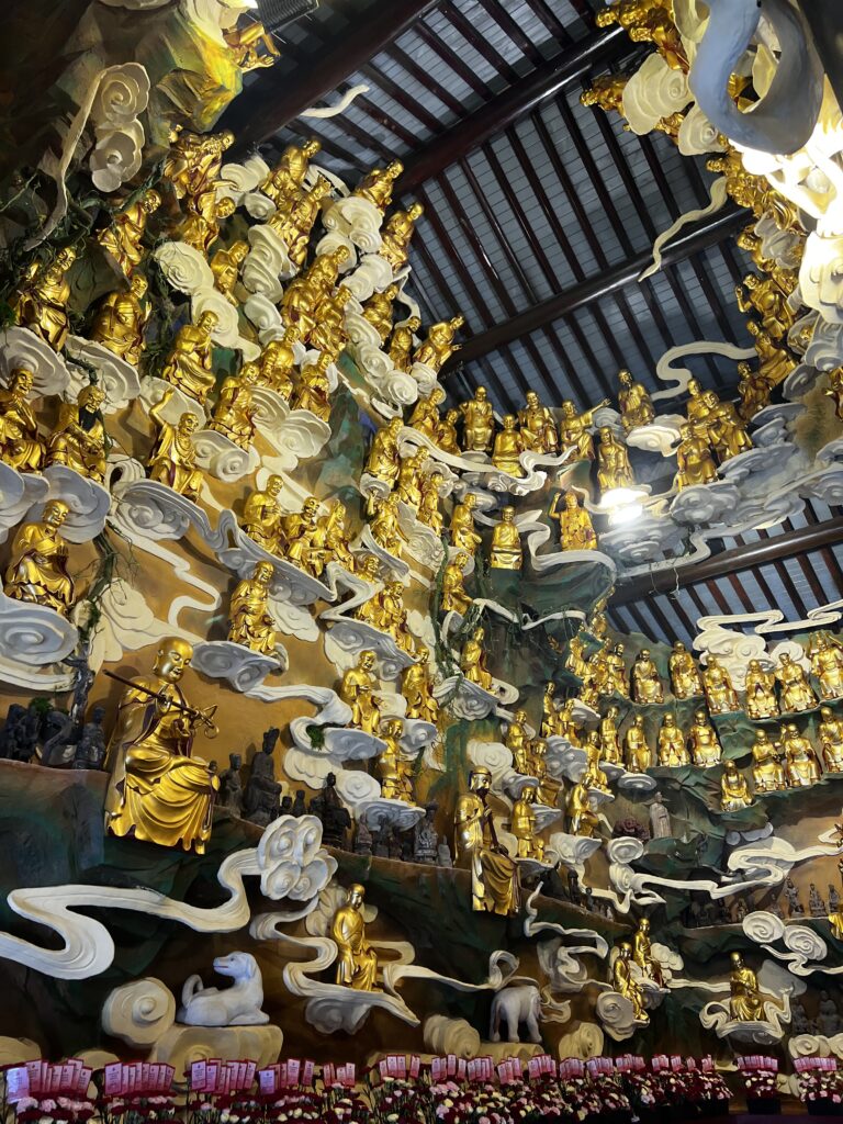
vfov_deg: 67.3
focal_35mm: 26
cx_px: 422
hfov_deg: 53.1
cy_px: 562
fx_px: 844
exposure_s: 1/100
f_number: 1.5
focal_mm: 5.7
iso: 125
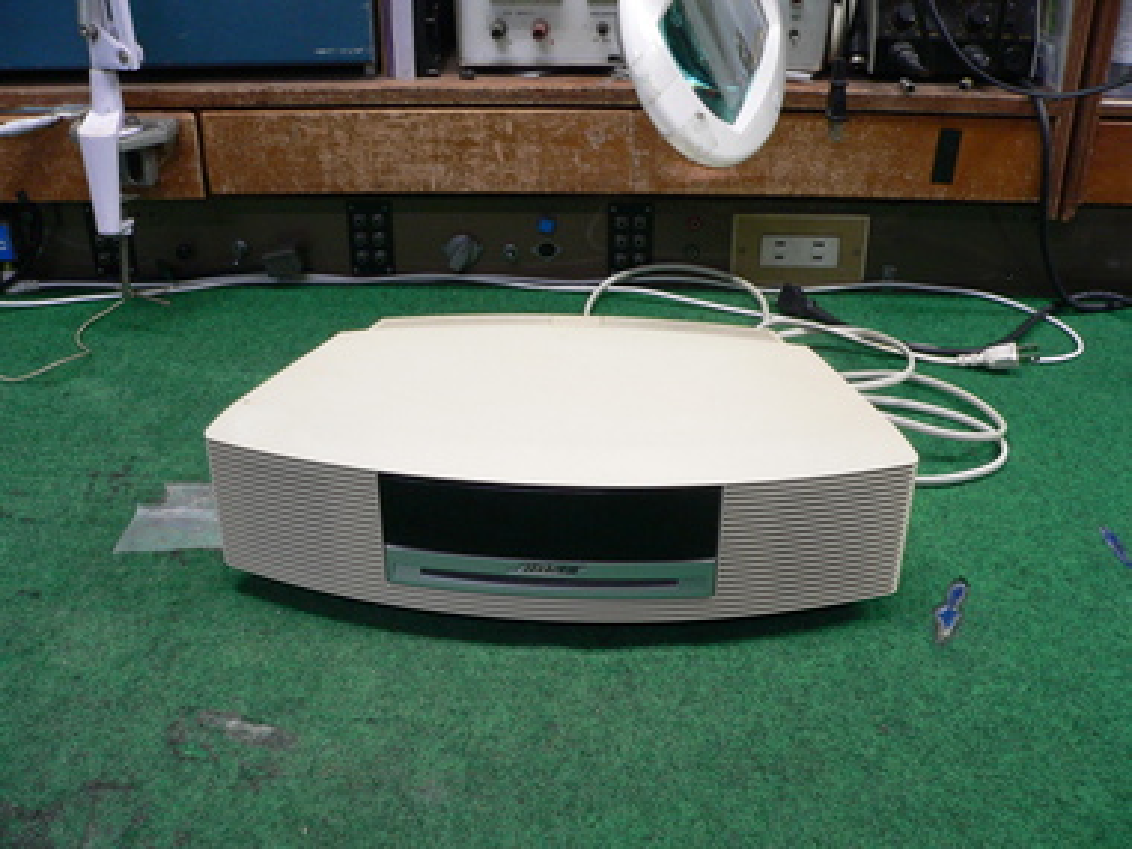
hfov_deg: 51.4
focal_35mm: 36
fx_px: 1177
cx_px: 566
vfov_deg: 39.7
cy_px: 424
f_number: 2.8
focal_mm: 6
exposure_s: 1/25
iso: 200
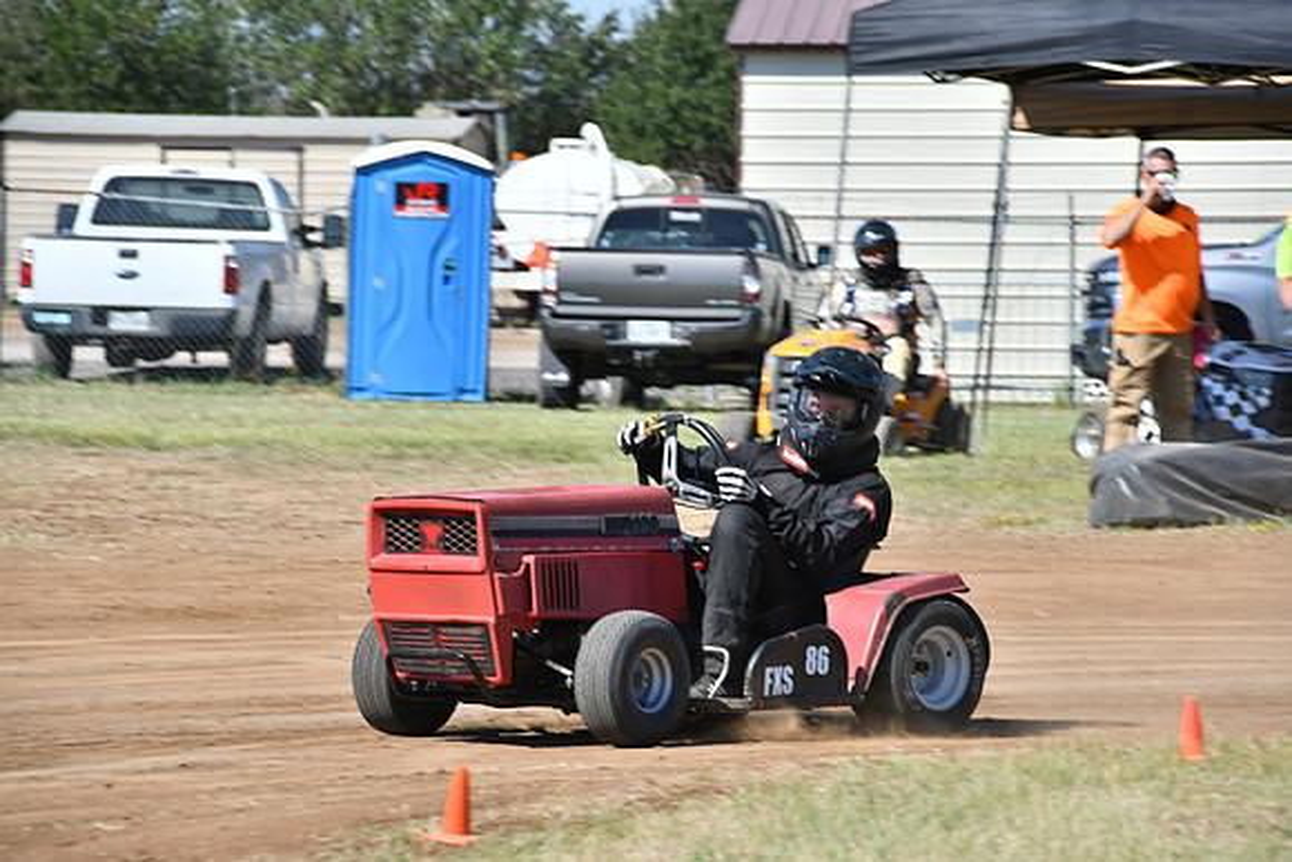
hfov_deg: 8.9
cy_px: 431
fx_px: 8328
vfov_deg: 5.9
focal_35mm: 232
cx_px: 646
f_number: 8
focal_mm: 155
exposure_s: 1/500
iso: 180
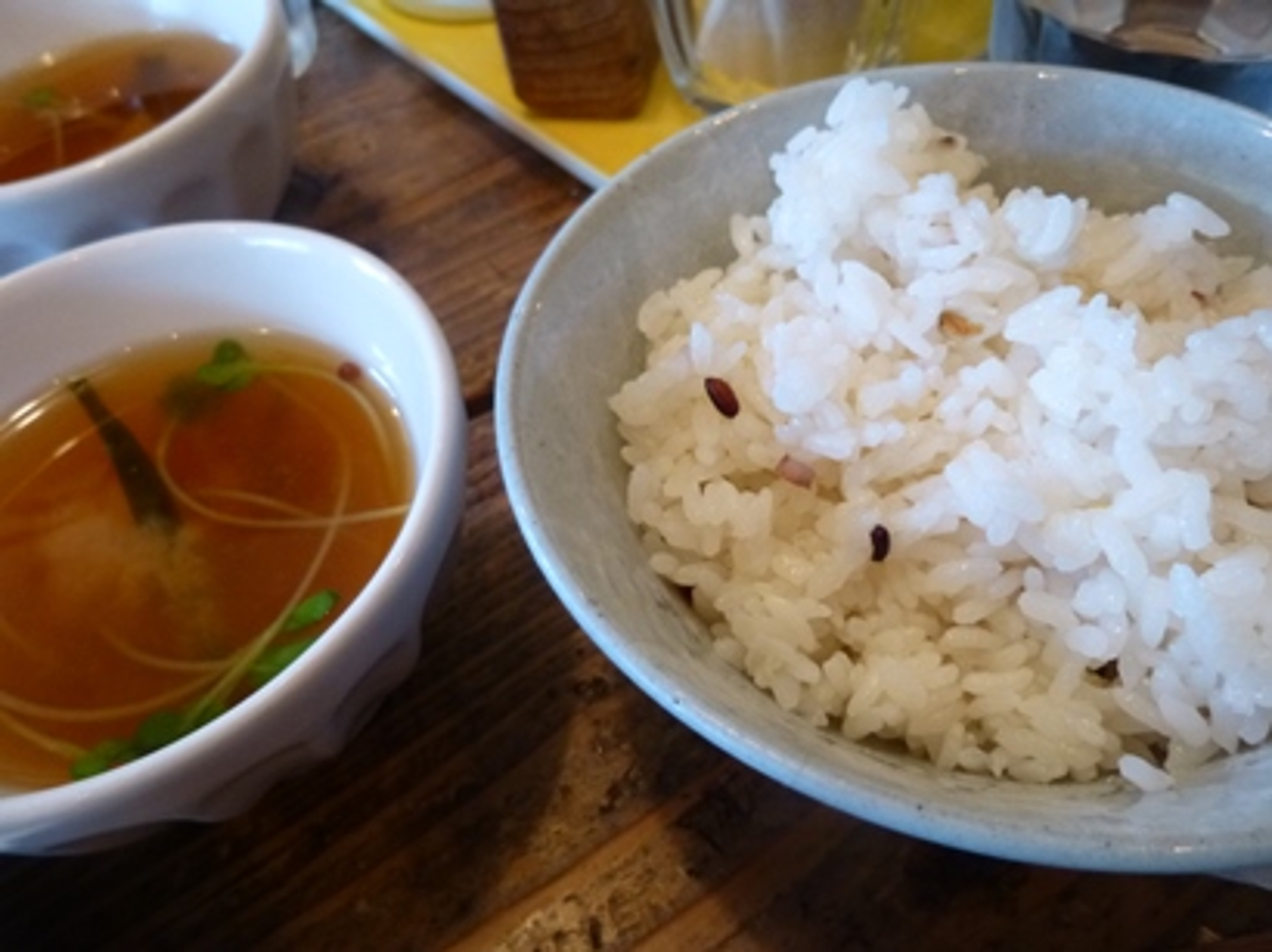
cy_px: 476
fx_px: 918
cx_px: 636
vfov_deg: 54.8
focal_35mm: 25
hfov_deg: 69.4
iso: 400
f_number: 3.1
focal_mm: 4.5
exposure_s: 1/30
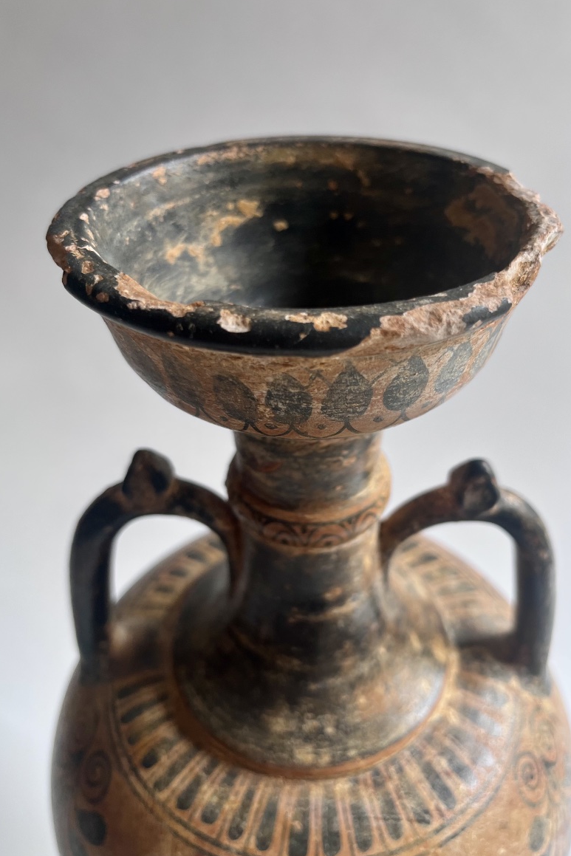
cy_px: 421
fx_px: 666
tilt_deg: -34.4
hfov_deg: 46.4
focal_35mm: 28
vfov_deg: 65.5
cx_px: 302
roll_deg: +3.0
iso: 50
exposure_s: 1/122
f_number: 1.6
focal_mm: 5.1
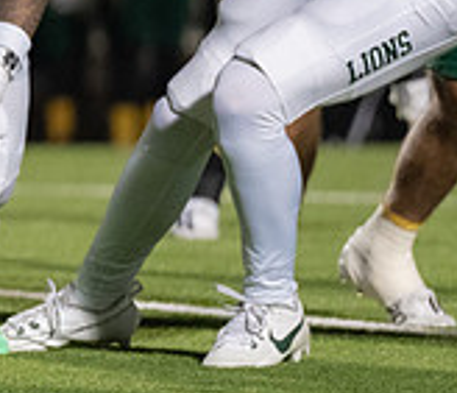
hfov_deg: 1.8
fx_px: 14486
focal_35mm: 1040
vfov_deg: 1.6
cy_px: 13
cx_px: -498
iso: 3200
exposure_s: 1/1250
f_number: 2.8
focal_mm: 200
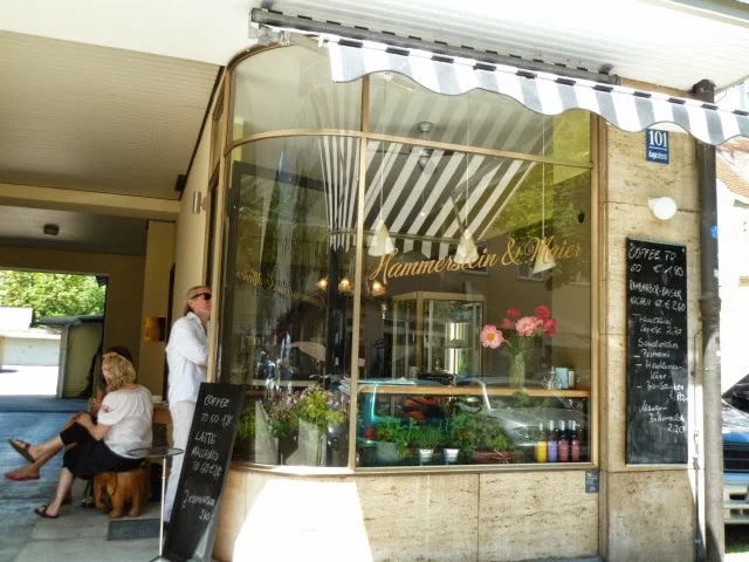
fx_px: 692
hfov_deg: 56.8
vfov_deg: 44.2
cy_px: 281
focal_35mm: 32
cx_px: 374
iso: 80
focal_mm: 5.3
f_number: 3.5
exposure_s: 1/100
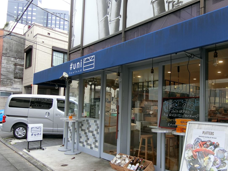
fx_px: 184
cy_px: 102
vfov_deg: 49.4
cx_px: 158
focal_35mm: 28
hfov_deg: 61.4
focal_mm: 4.06
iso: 100
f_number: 2.7
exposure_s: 1/125
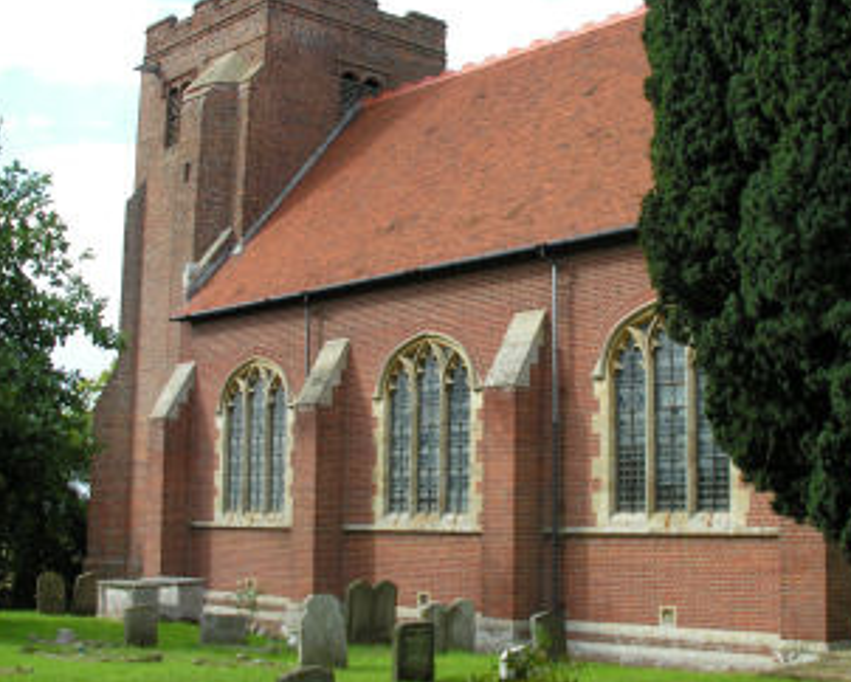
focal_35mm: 52
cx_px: 479
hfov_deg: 35.9
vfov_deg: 29.2
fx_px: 1311
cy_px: 337
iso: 50
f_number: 5
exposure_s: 1/119
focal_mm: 8.9
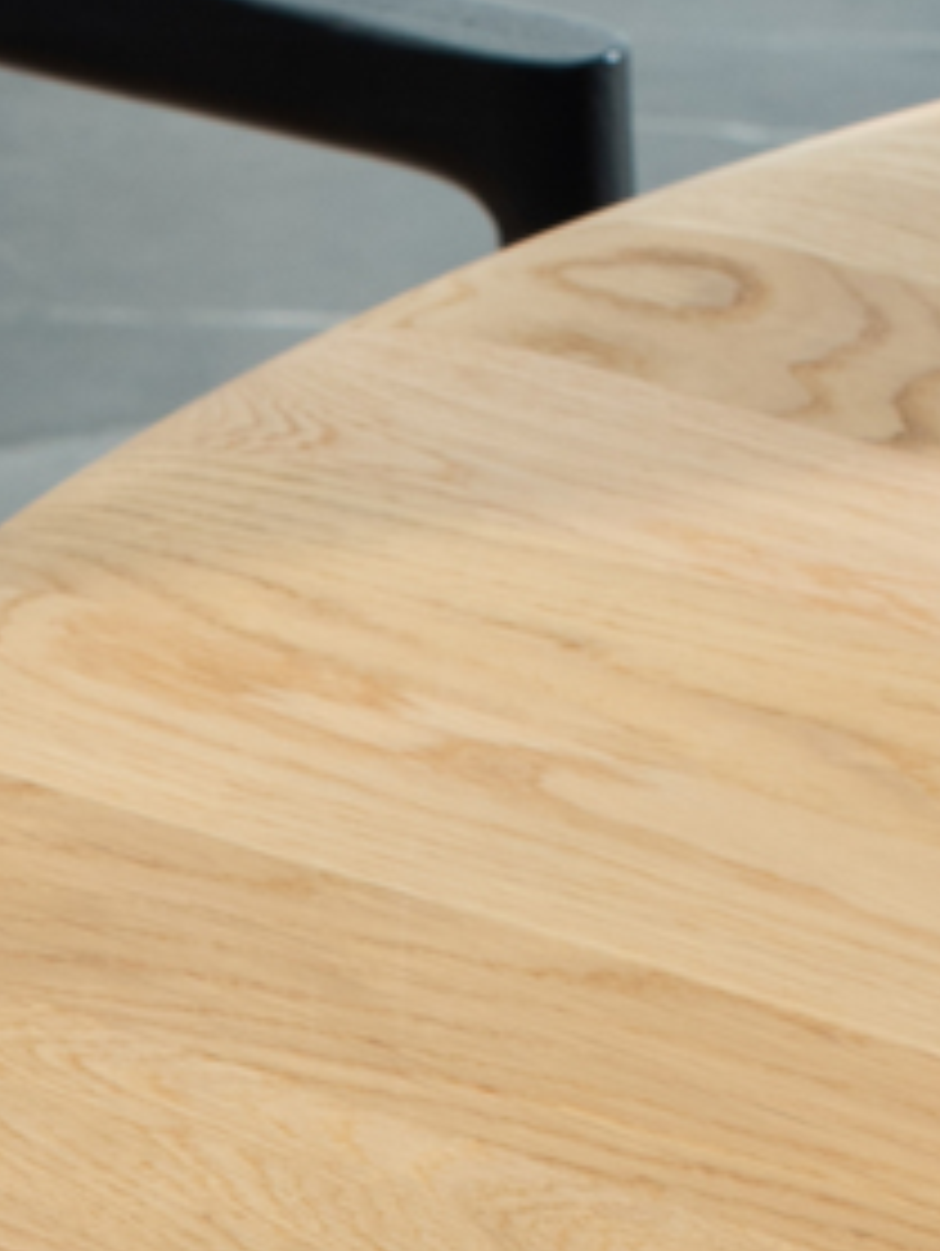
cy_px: 2408
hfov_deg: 4.9
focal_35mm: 305
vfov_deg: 6.3
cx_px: -97
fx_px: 11026
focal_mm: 50
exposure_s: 1/60
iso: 80
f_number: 11
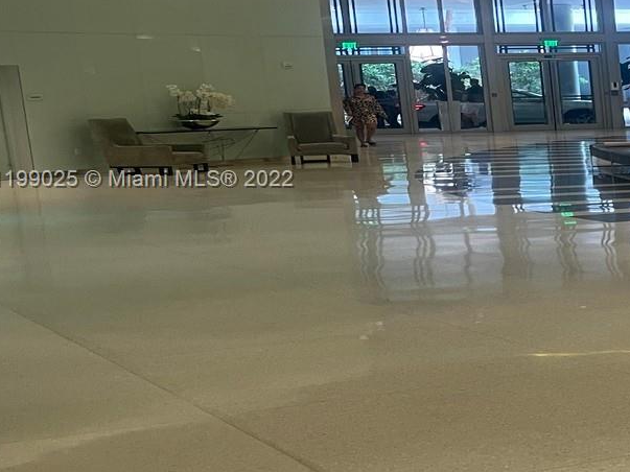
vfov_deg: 21.3
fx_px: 1256
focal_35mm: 69
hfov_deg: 24.9
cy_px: 181
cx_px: 795
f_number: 1.6
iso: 125
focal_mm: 4.2
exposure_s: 1/60
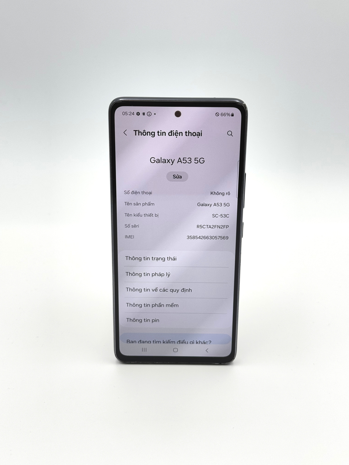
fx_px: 645
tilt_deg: -21.4
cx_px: 174
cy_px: 232
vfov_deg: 39.7
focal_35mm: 48
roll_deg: -1.0
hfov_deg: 30.3
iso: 64
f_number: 1.78
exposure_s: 1/340
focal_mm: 6.76
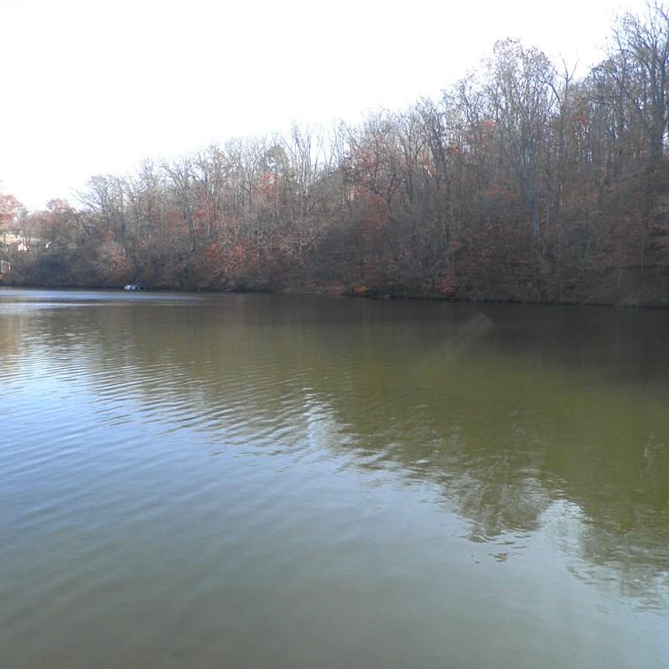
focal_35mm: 29
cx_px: 312
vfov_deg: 55.6
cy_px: 336
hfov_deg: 55.6
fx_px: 634
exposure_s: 1/50
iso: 64
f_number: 8.3
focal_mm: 4.3
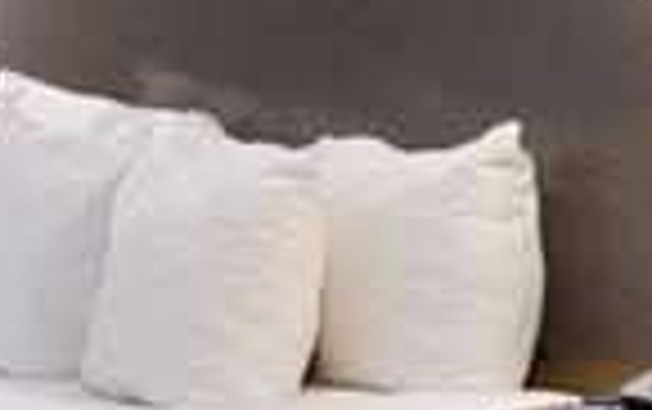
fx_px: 3825
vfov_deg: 6.1
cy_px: 455
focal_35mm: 215
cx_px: 1194
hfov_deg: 9.3
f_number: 4
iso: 6400
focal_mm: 20
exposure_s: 1/125
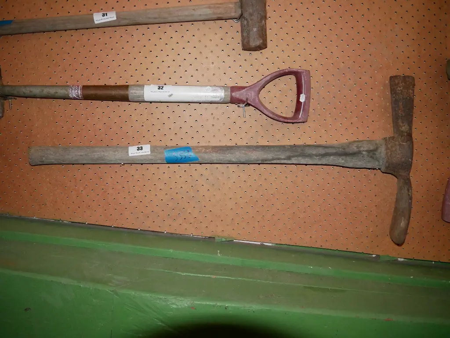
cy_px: 169
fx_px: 442
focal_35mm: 34
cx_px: 225
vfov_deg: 41.8
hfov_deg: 53.9
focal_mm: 17
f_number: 3.8
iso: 3200
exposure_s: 1/60
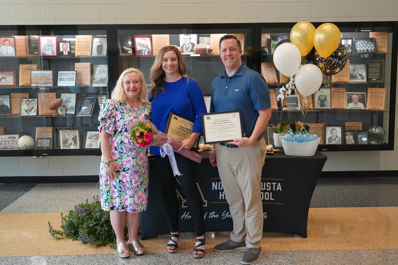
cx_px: 199
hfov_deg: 48.5
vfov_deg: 33.4
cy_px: 132
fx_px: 442
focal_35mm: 40
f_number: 4
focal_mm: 40
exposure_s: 1/160
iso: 1600
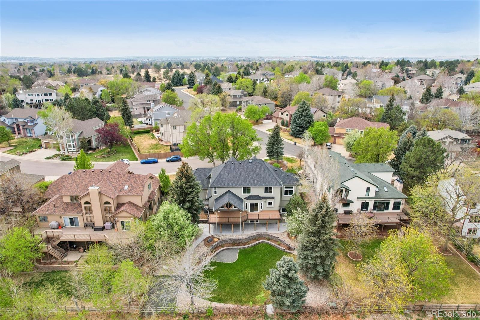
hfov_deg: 78.6
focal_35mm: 22
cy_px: 160
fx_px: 293
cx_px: 240
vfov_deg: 57.2
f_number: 2.8
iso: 140
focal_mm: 8.4
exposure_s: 1/1600
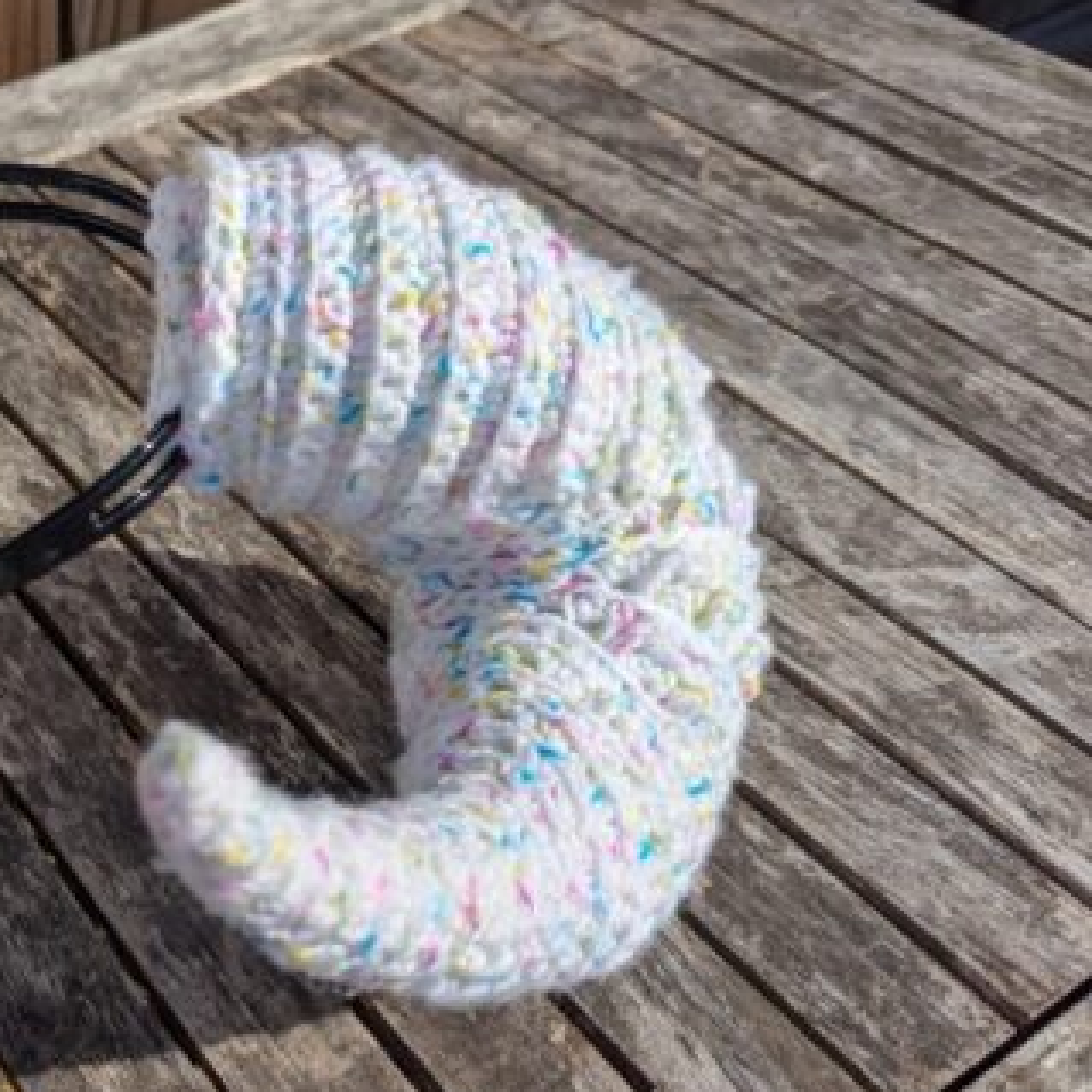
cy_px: 596
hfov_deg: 38.7
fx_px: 1428
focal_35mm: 40
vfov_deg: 41.8
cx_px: 96
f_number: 1.85
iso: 44
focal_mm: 6.81
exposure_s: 1/4049
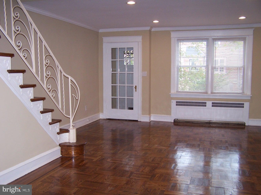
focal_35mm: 38
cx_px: 130
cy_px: 98
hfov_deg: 49.0
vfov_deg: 37.7
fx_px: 287
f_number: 2.8
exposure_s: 1/60
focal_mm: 6.3
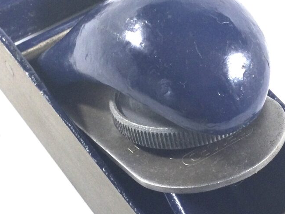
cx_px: 149
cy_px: 165
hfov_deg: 21.5
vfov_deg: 16.2
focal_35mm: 91
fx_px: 749
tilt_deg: -57.6
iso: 32
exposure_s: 1/50
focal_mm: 3.3
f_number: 2.4
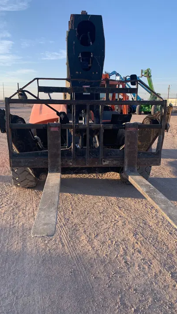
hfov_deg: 40.2
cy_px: 154
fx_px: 242
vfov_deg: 66.1
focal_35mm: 29
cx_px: 88
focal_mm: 4.25
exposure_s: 1/701
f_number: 1.8
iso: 25
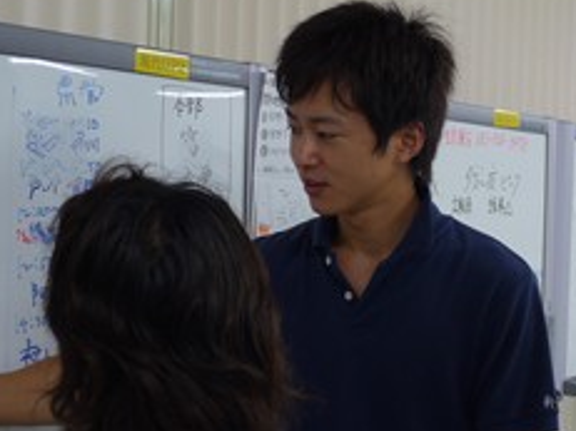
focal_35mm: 78
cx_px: 436
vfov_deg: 18.8
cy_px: 270
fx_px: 1297
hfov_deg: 24.7
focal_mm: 18
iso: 125
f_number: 4
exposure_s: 1/30
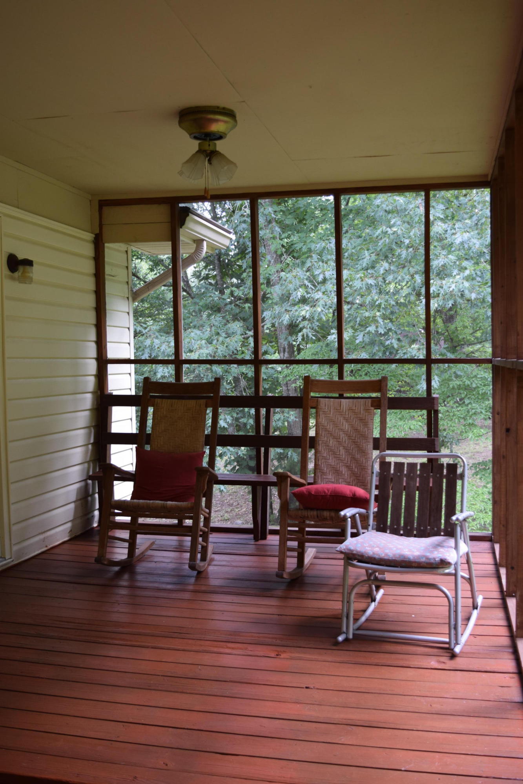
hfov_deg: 35.5
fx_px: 817
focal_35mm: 38
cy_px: 392
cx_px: 262
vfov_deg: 51.3
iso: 400
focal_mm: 25
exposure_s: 1/80
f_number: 4.5
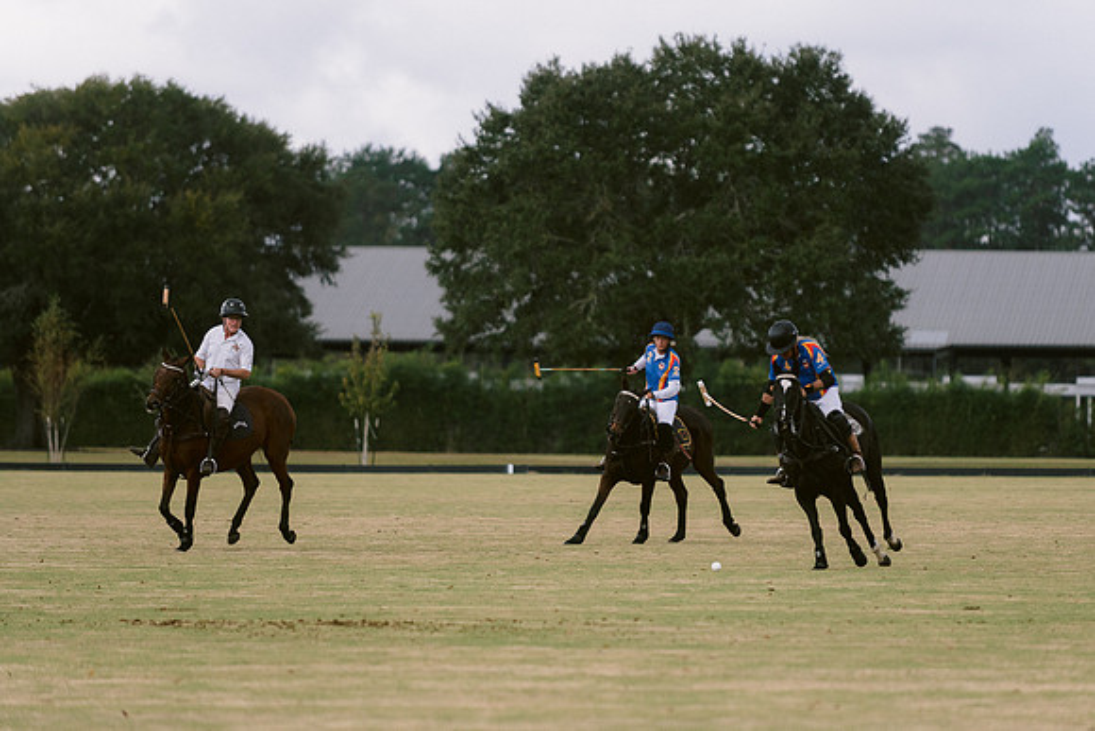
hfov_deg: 11.7
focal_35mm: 175
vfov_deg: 7.8
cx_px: 605
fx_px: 5337
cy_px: 380
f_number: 2.8
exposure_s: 1/4000
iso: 200
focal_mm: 150
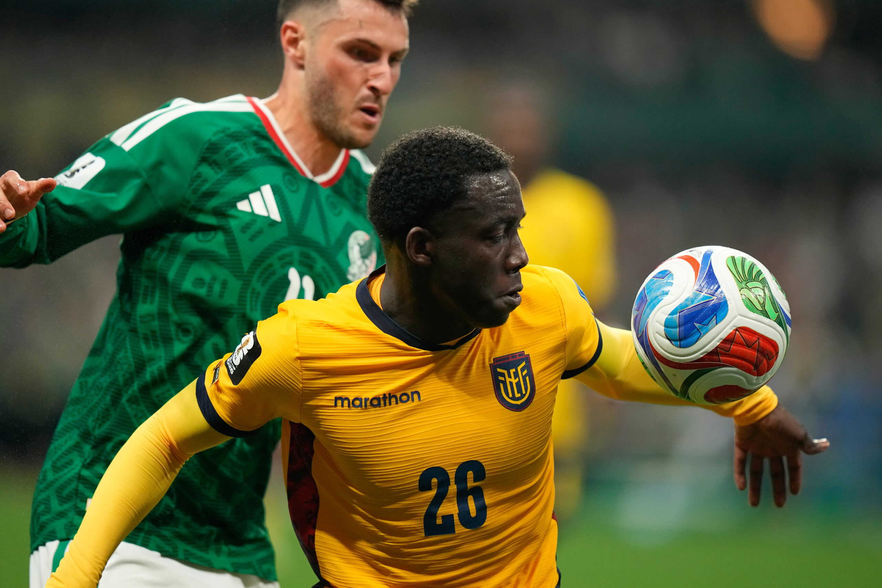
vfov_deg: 3.4
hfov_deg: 5.2
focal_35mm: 400
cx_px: 441
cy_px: 294
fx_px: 9800
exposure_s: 1/2000
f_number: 2.8
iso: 3200
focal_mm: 400
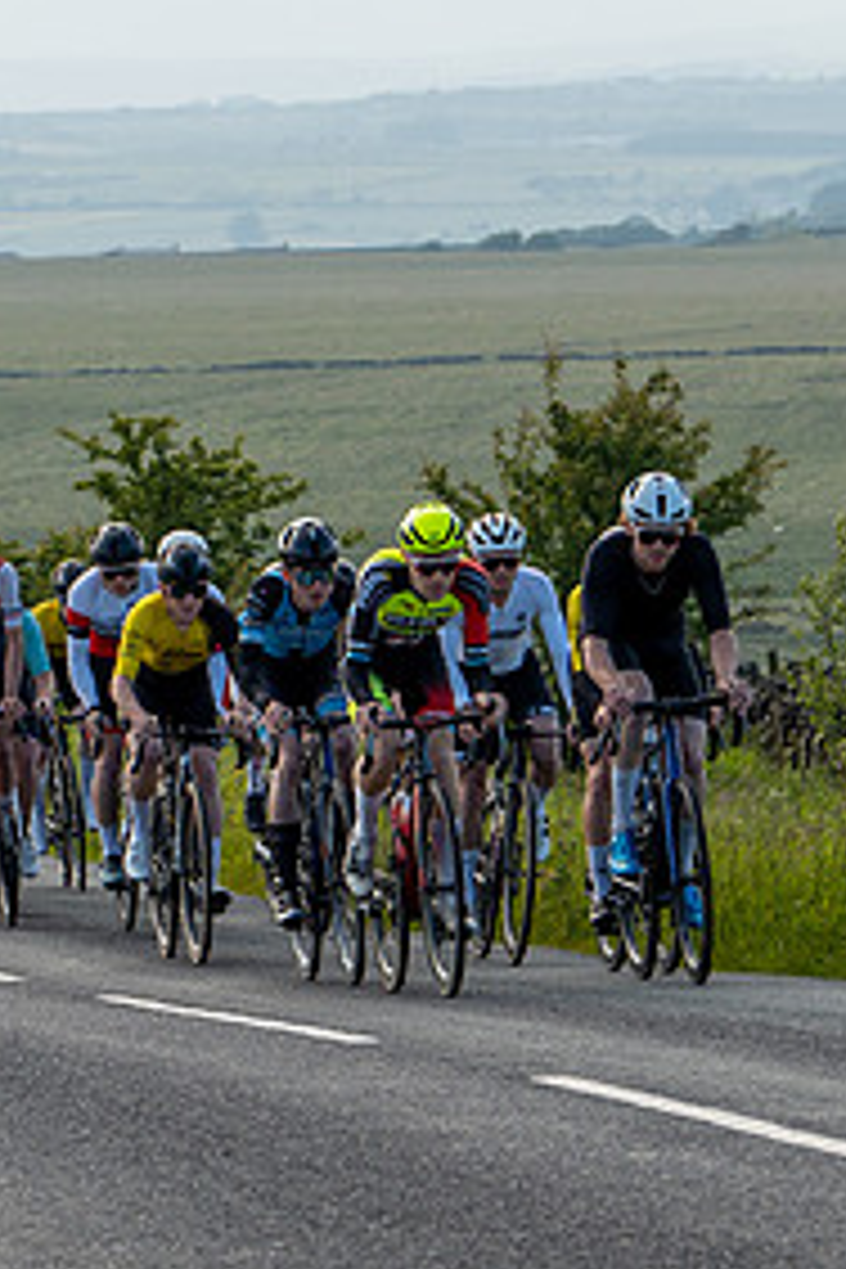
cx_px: 647
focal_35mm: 259
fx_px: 9129
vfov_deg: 7.9
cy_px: 830
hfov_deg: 5.3
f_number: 6.3
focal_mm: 86
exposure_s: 1/320
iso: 200
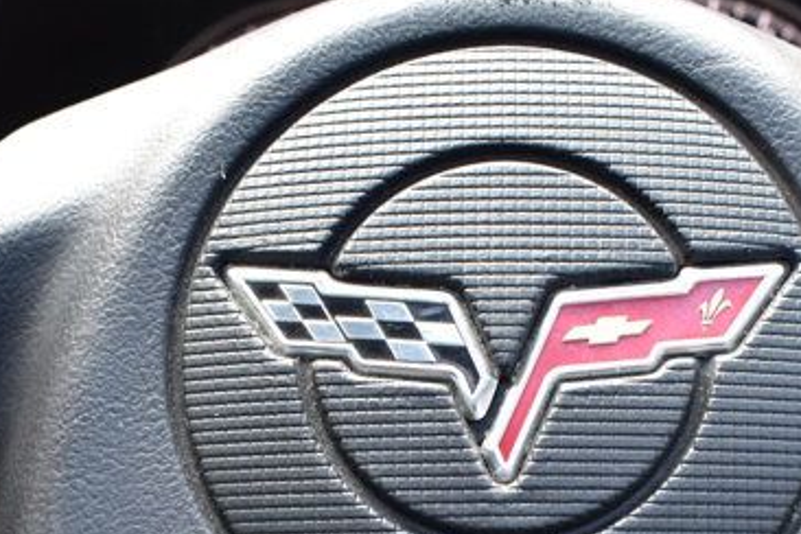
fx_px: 1869
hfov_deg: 24.1
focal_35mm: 84
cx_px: 492
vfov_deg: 15.5
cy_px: 700
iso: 560
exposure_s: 1/15
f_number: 6.3
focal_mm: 20
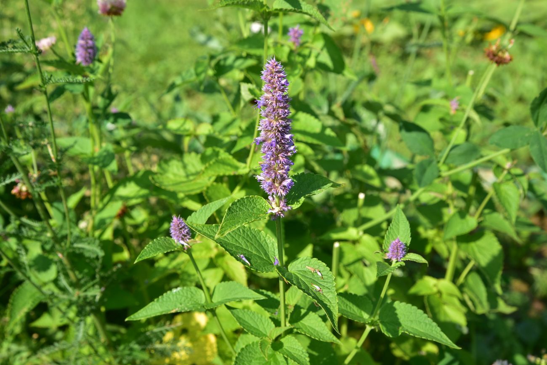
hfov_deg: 39.6
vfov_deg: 27.0
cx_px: 274
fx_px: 760
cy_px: 182
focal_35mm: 50
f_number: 10
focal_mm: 50
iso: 125
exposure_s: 1/125
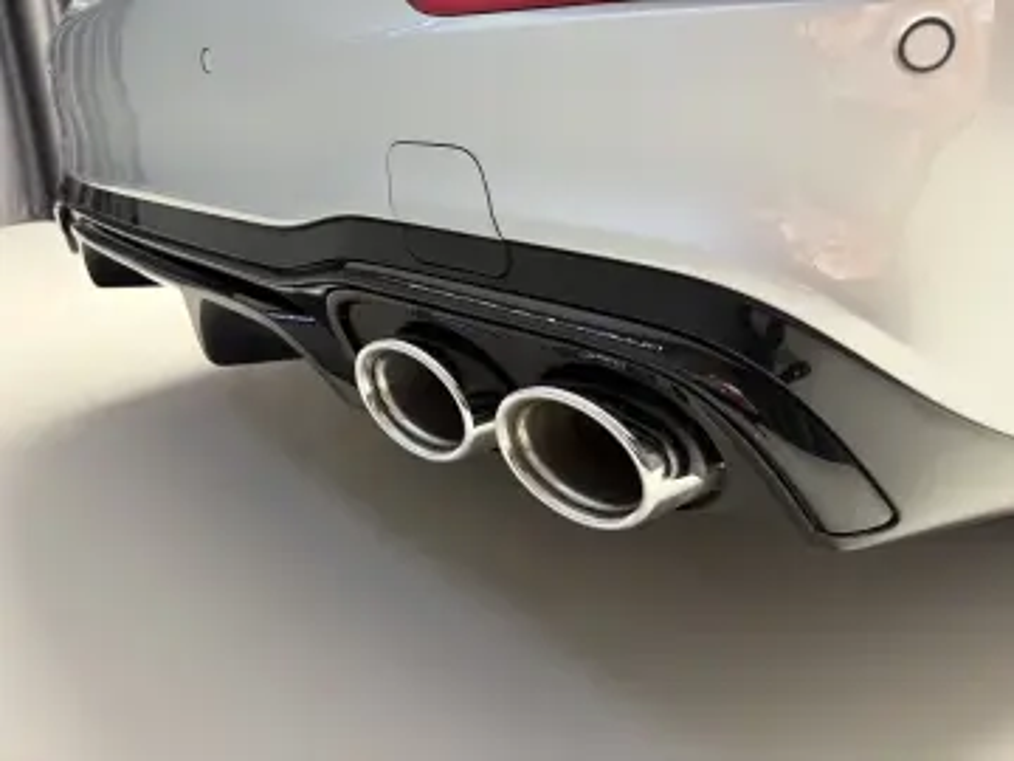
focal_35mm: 24
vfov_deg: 56.8
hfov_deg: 71.6
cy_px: 380
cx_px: 507
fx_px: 703
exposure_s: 1/60
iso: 400
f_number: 1.78
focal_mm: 6.76
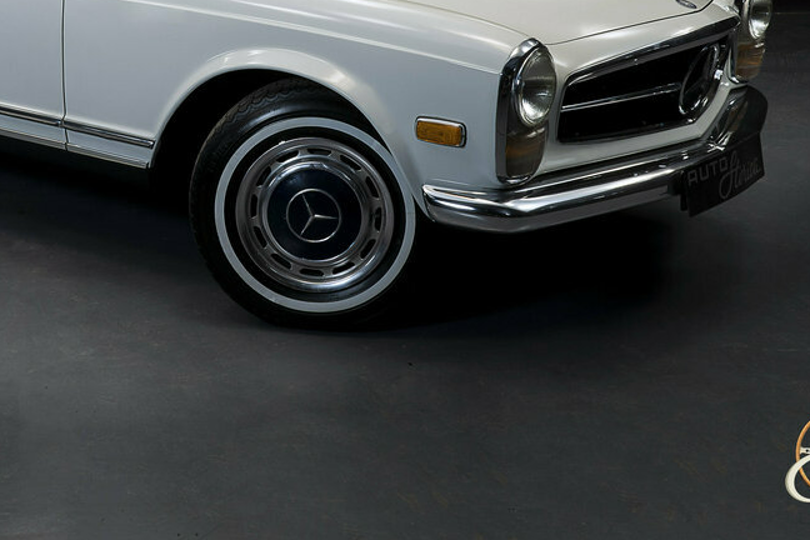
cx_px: 208
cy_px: 42
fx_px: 1417
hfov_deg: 31.4
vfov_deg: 21.1
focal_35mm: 63
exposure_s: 1/3
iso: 250
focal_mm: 34
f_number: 9
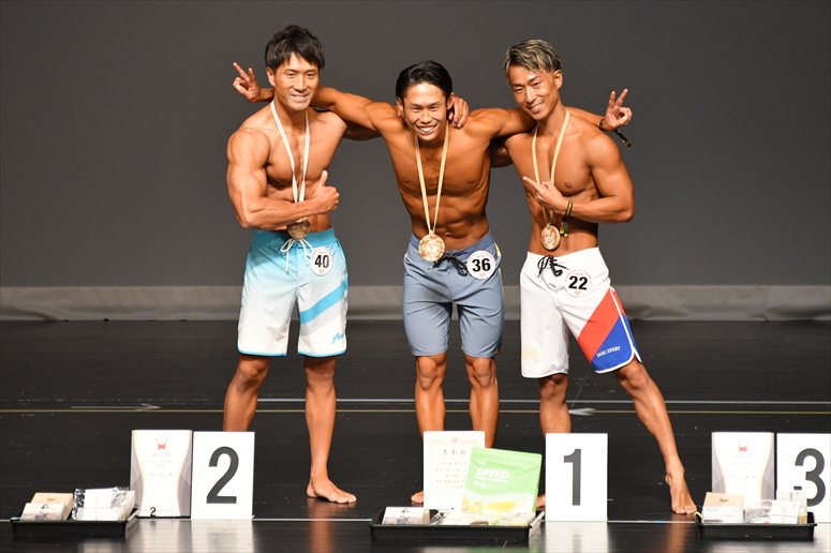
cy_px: 276
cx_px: 416
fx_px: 8652
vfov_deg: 3.7
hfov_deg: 5.5
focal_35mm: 375
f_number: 5.6
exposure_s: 1/400
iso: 2500
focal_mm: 250
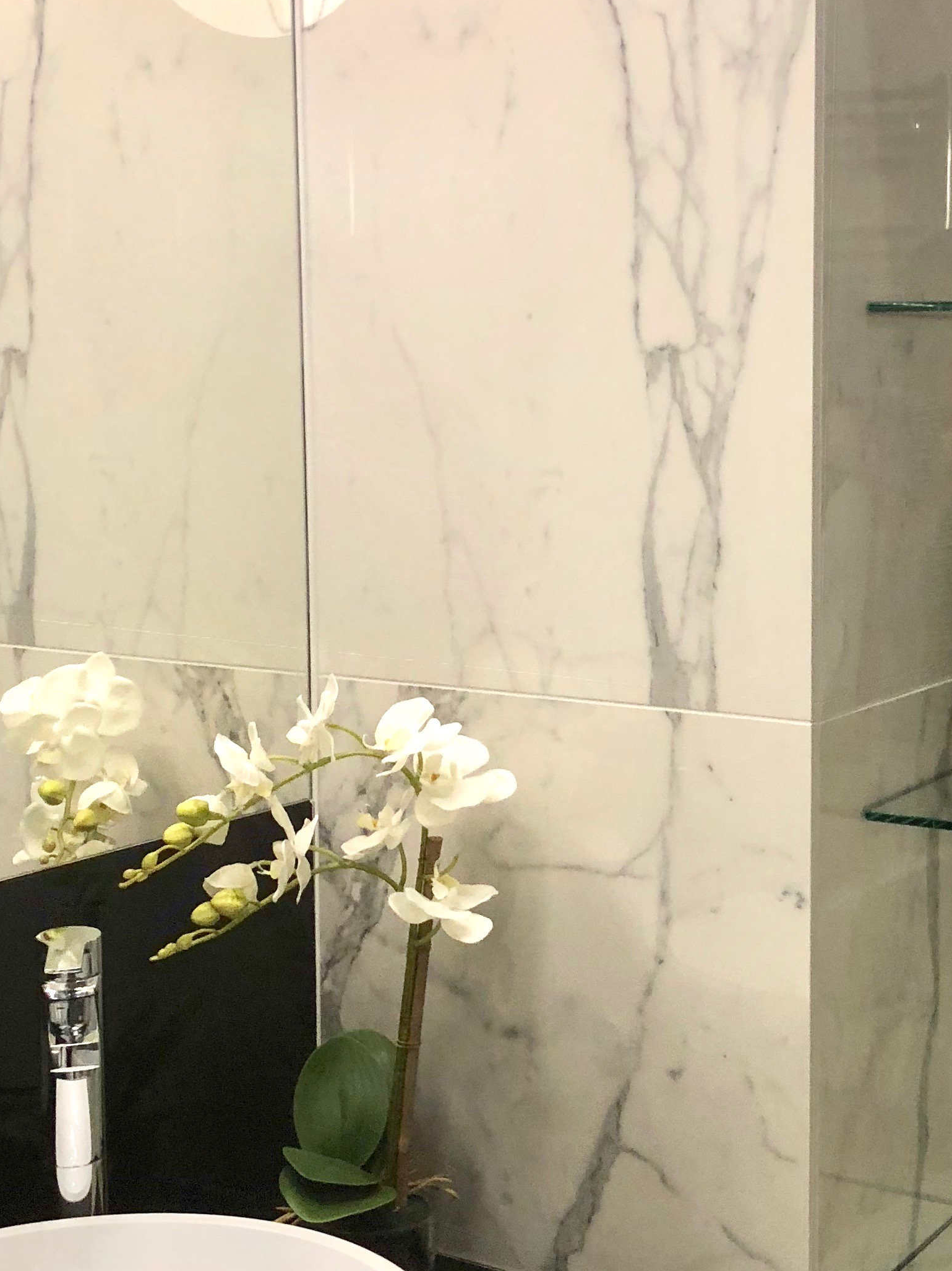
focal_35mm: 55
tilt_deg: -6.7
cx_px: 721
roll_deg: -0.9
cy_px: 570
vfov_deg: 34.9
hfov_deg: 26.2
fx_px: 2017
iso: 40
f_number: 1.8
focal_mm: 4
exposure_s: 1/33
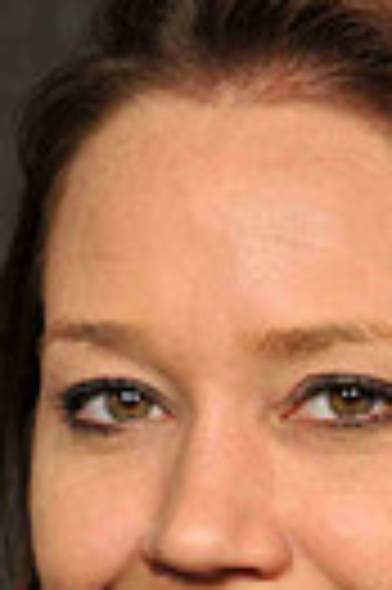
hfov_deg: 2.0
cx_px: 273
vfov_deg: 3.0
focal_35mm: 697
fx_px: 11409
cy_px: 649
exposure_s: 1/125
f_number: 5.6
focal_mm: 135
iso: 200
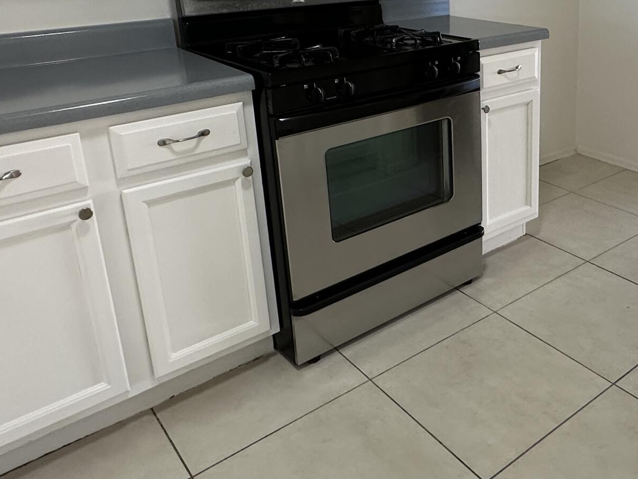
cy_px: 118
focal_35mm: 35
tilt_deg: -17.0
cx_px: 494
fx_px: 645
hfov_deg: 50.0
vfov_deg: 39.6
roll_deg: +0.0
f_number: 2.2
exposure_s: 1/60
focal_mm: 2.22
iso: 200
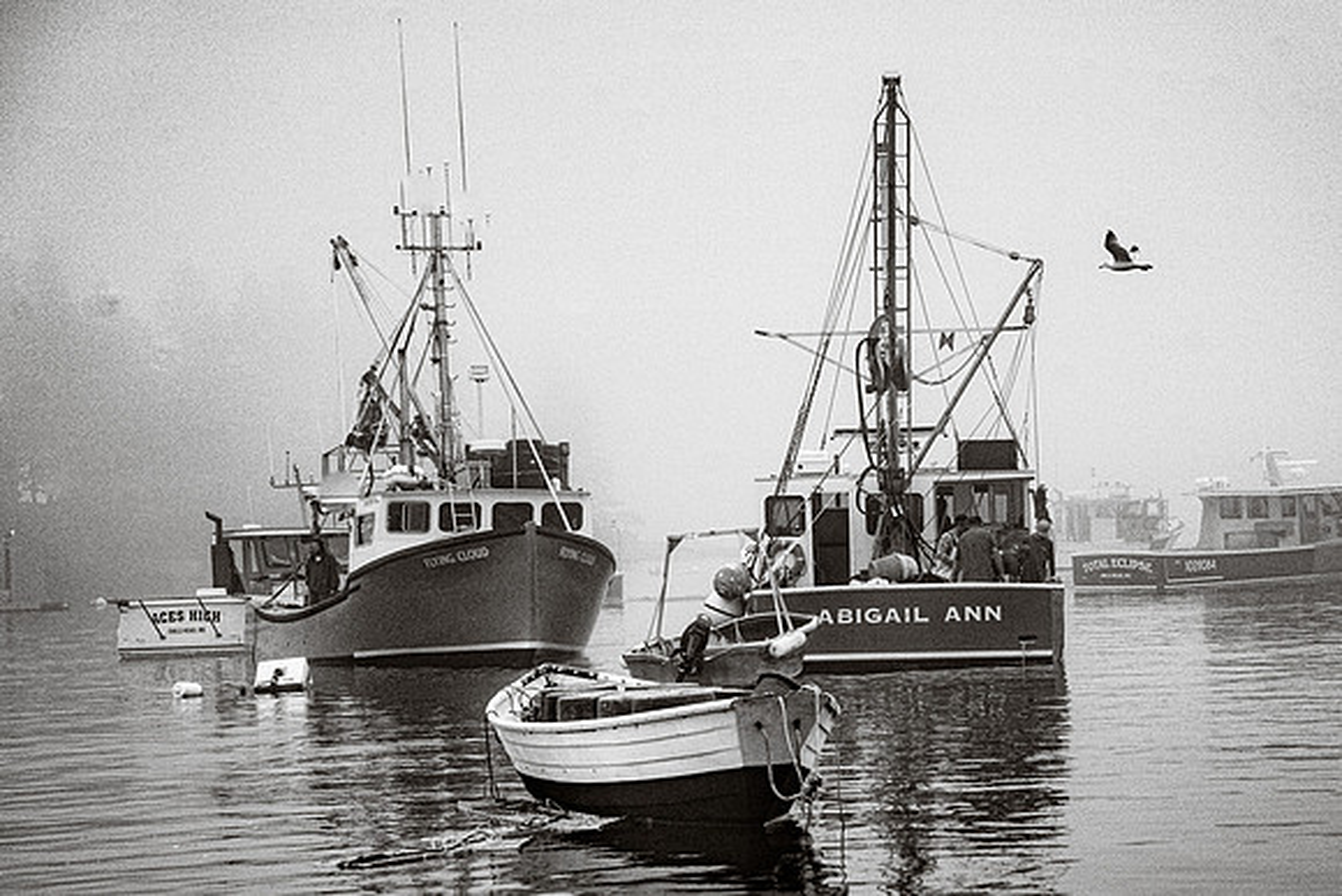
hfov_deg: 16.7
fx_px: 4562
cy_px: 488
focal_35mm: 122
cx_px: 725
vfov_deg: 11.2
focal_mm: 105
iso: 500
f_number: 5.6
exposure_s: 1/4000
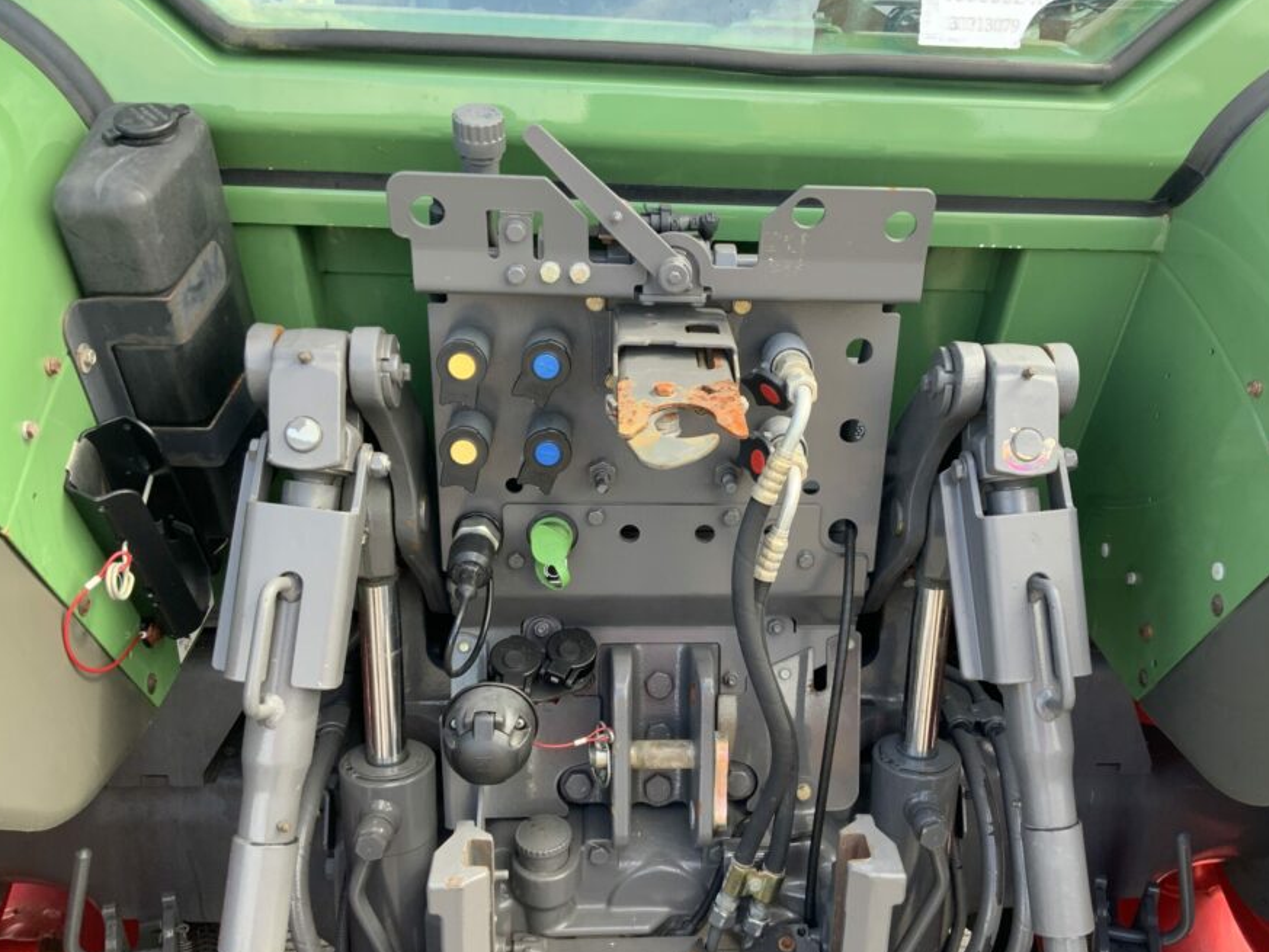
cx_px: 730
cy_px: 520
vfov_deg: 41.8
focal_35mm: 34
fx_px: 1247
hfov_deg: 53.7
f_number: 1.8
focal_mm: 3
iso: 25
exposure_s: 1/122
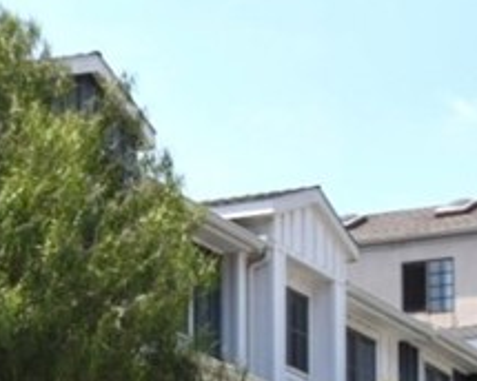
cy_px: 610
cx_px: -162
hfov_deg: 10.8
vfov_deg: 8.6
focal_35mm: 174
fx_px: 2456
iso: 100
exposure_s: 1/200
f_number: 8
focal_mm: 26
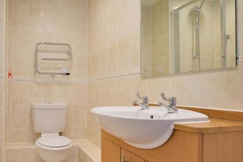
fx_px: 162
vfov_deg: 52.9
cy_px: 92
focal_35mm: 24
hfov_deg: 68.4
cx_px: 57
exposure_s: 1/2.5
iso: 400
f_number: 8
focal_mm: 10
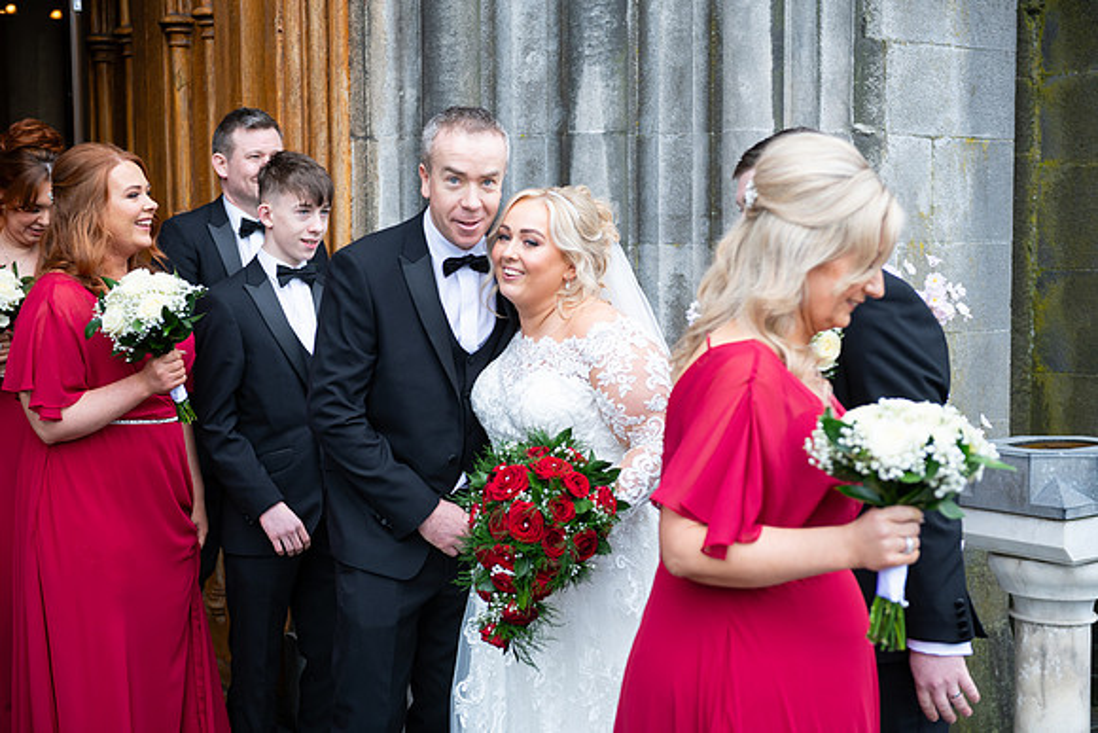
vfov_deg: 24.6
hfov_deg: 36.2
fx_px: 1678
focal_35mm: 55
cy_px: 366
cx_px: 549
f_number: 3.5
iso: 125
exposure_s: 1/160
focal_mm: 55
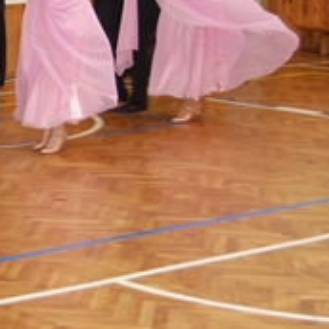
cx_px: -52
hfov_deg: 13.2
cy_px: 61
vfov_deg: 13.4
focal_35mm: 129
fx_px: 1390
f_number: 4.8
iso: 800
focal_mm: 35
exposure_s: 1/60
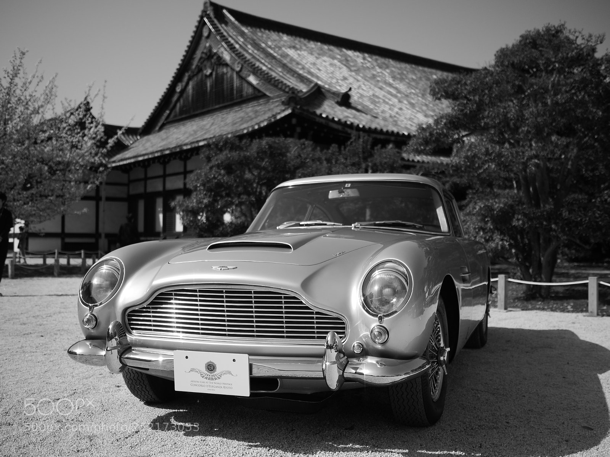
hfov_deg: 46.8
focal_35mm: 40
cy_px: 228
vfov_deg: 36.0
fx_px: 705
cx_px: 305
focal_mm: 20
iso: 200
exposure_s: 1/8000
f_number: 1.8
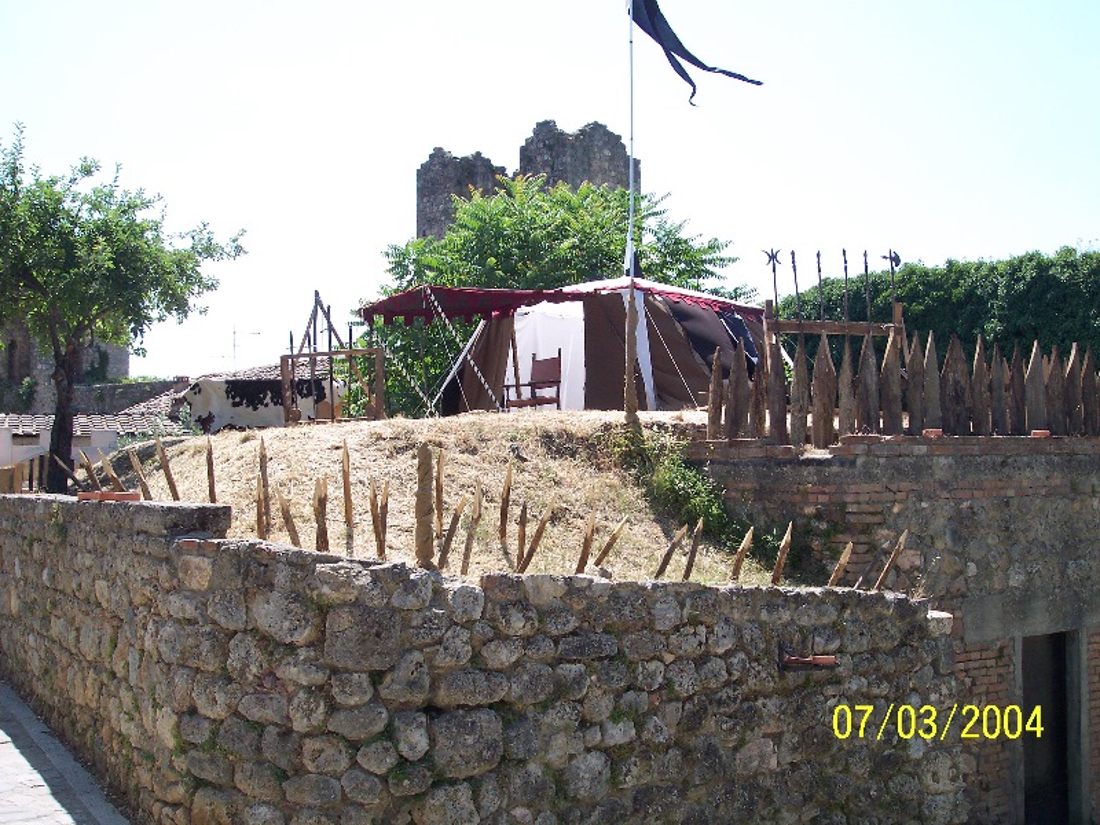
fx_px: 1208
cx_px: 550
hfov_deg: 49.0
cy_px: 412
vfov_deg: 37.7
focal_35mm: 38
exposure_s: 1/350
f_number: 4.8
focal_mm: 8
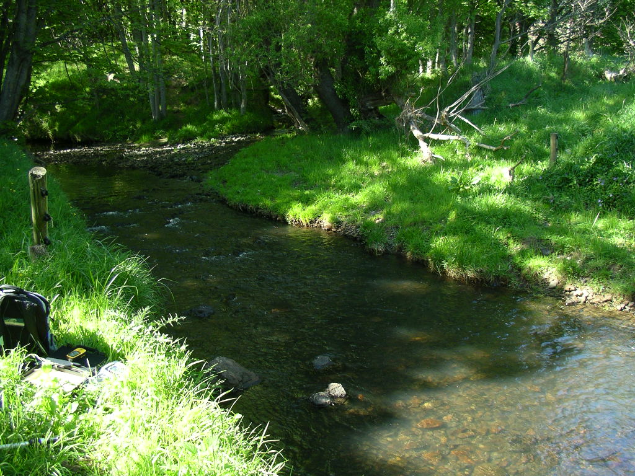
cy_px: 238
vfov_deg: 38.7
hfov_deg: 50.1
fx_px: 679
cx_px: 318
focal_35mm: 37
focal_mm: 5.7
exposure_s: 1/80
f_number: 2.8
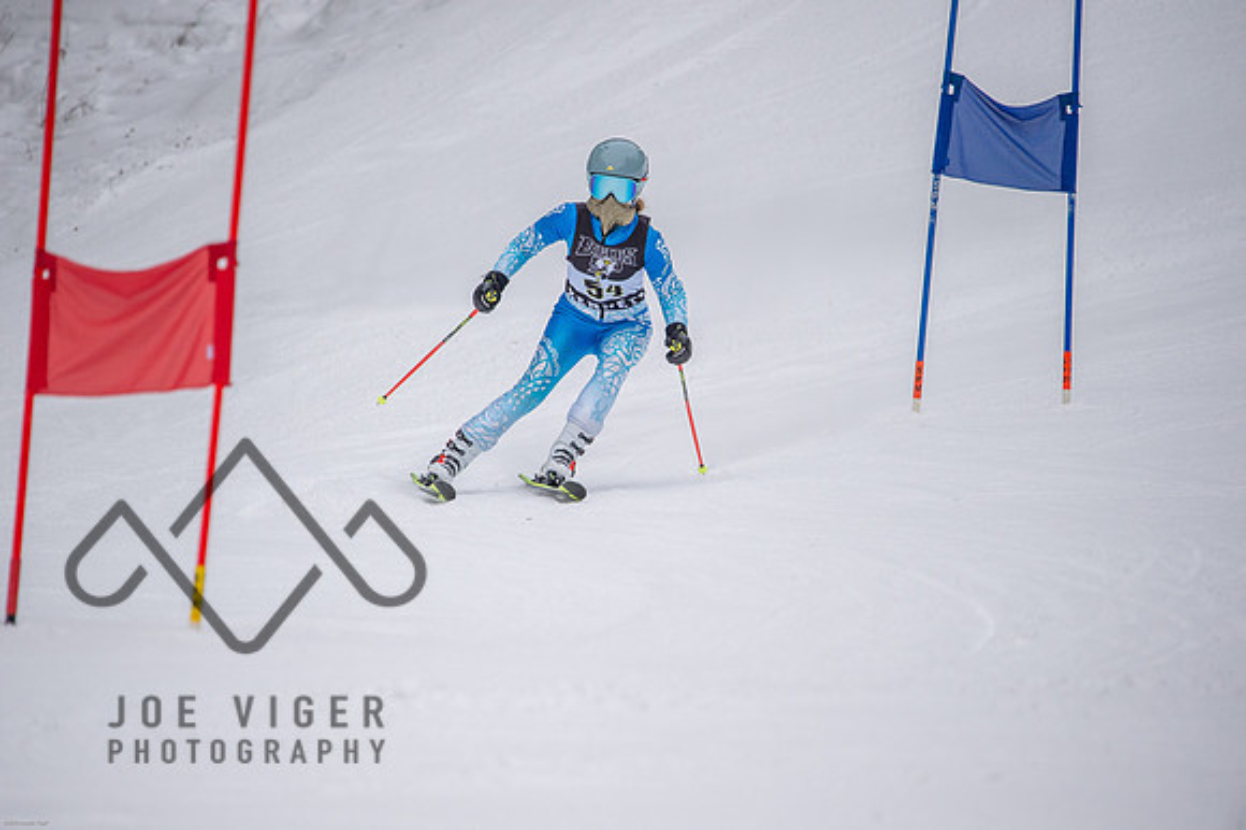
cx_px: 623
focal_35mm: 500
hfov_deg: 4.1
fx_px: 17295
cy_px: 415
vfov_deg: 2.7
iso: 2000
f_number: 6.3
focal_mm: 500
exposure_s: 1/4000
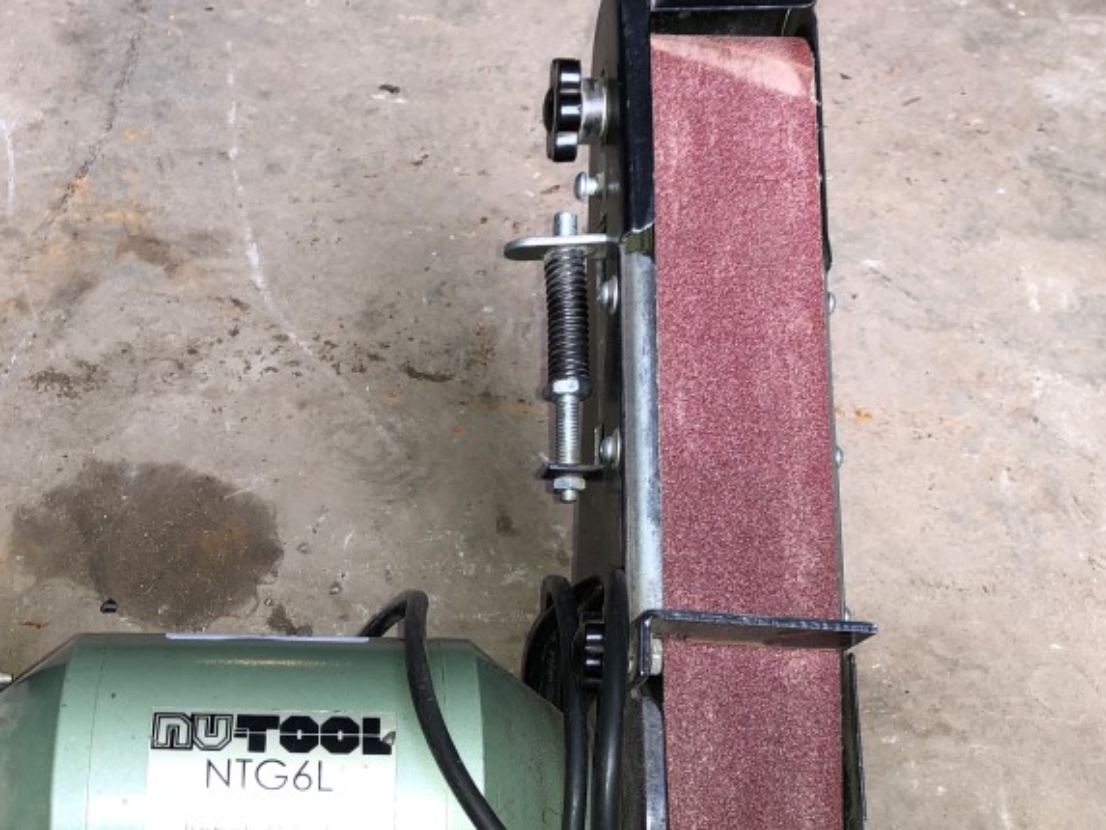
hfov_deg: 37.4
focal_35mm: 50
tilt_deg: -46.9
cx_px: 299
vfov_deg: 28.4
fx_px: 1598
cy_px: 676
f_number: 1.8
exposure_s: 1/19
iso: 32
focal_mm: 4
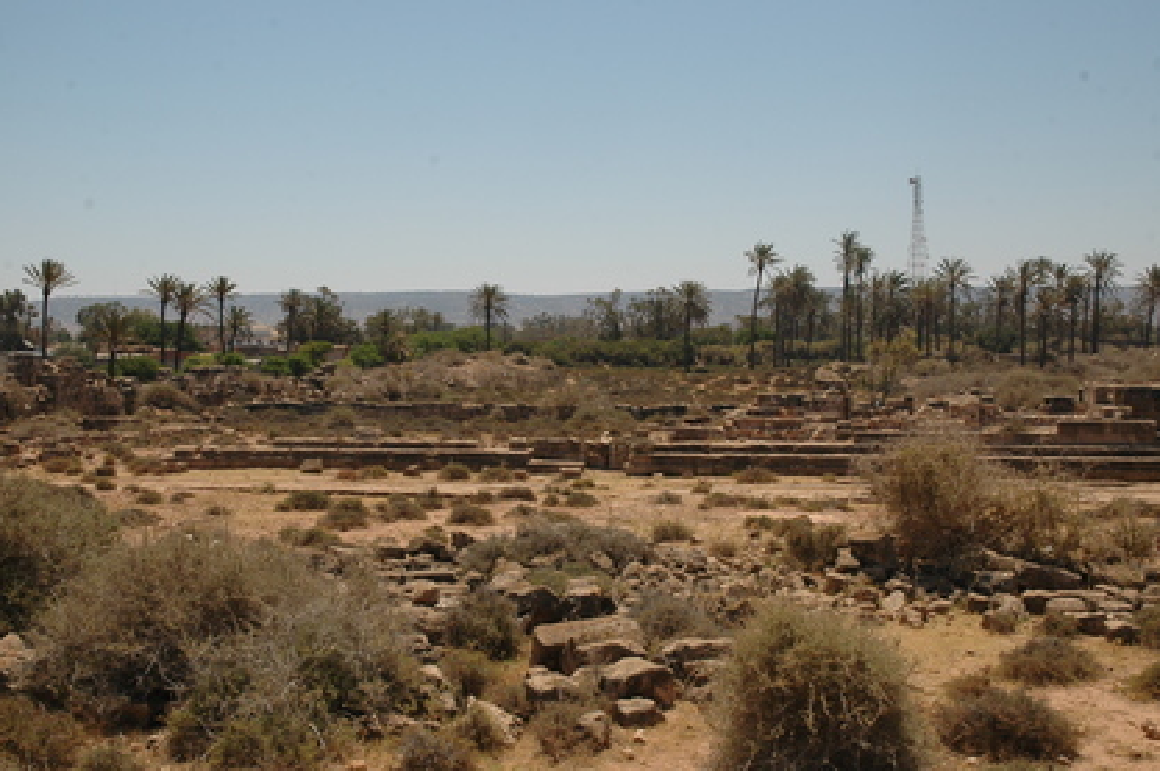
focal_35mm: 40
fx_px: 1272
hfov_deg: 49.0
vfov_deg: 33.7
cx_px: 562
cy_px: 384
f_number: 11
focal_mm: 25
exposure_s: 1/400
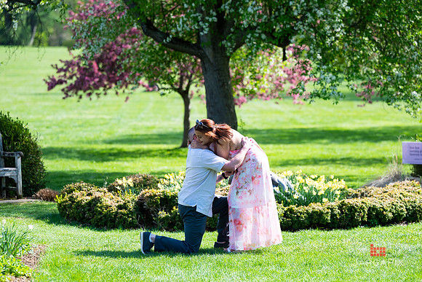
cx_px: 226
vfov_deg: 9.2
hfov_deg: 13.8
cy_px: 115
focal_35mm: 149
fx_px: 1746
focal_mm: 125
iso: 200
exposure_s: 1/2000
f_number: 3.2
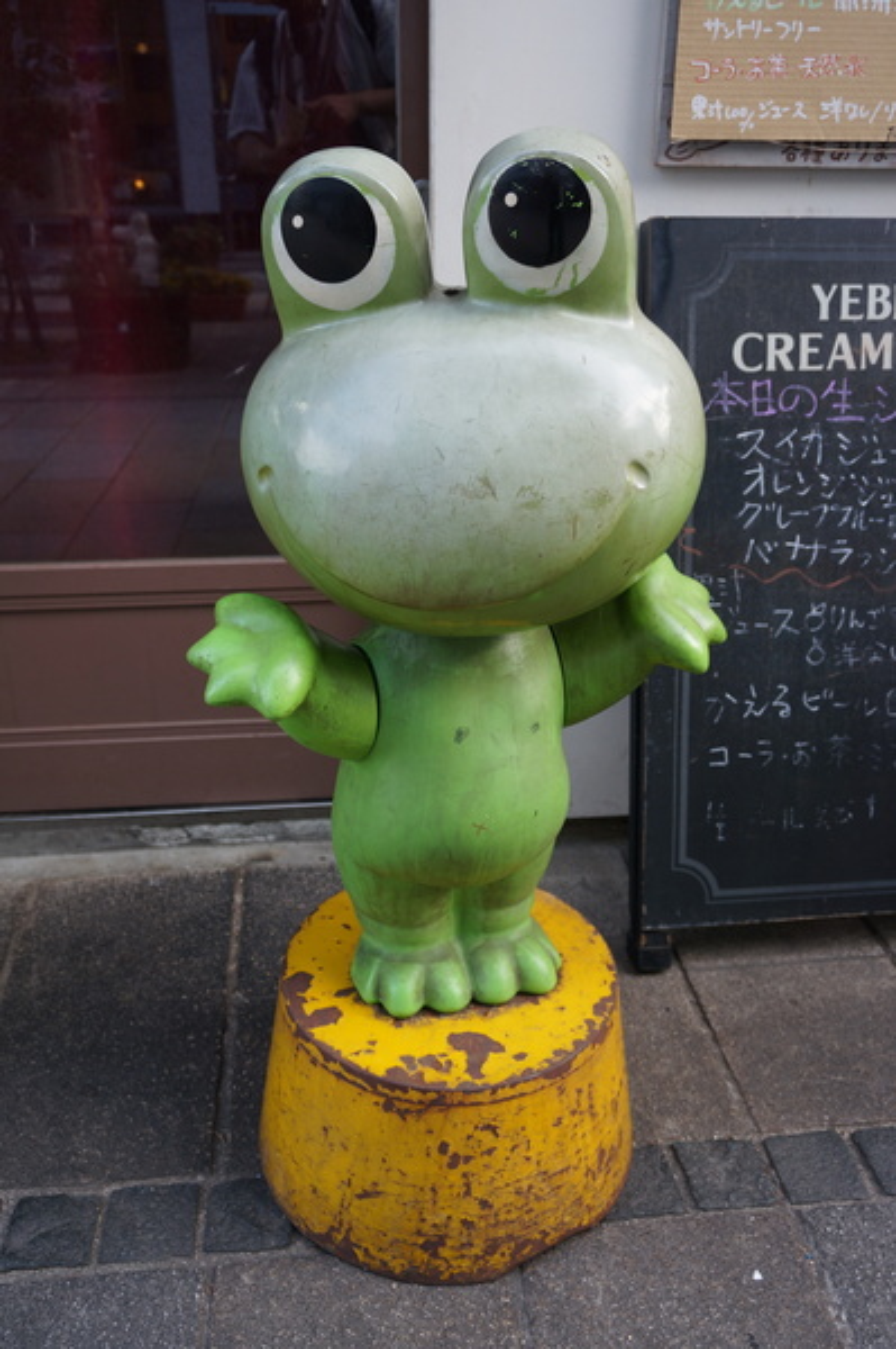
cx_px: 448
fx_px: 1122
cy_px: 674
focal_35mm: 30
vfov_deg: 62.0
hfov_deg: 43.5
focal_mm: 20
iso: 160
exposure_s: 1/60
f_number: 4
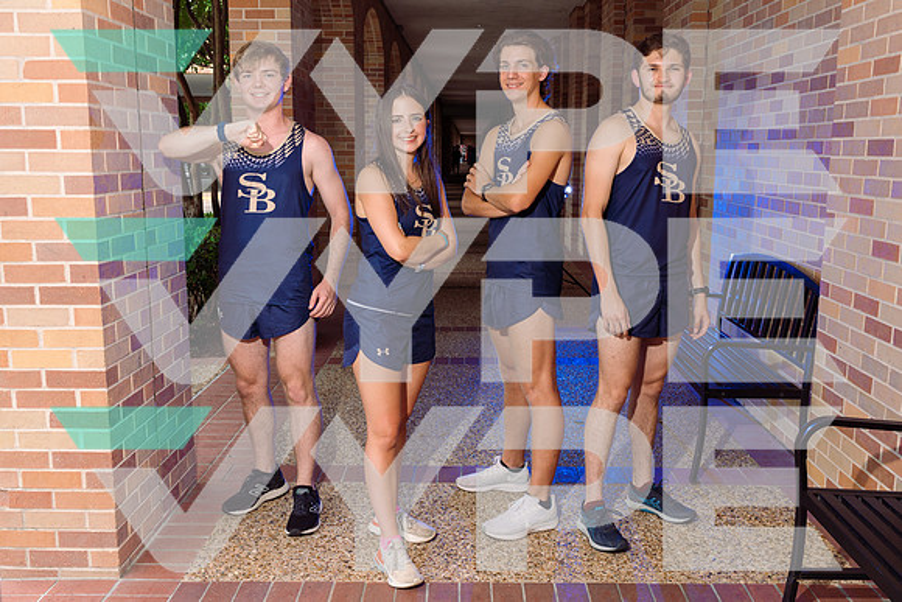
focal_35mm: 35
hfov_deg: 54.4
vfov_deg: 37.9
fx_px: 877
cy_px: 301
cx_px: 451
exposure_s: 1/250
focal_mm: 35
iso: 250
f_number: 7.1
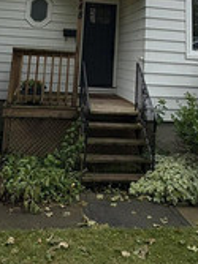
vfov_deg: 37.4
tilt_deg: +15.1
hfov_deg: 33.6
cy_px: -21
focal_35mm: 43
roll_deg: -3.2
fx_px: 328
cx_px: 95
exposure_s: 1/804
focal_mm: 2.22
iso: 64
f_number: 2.2
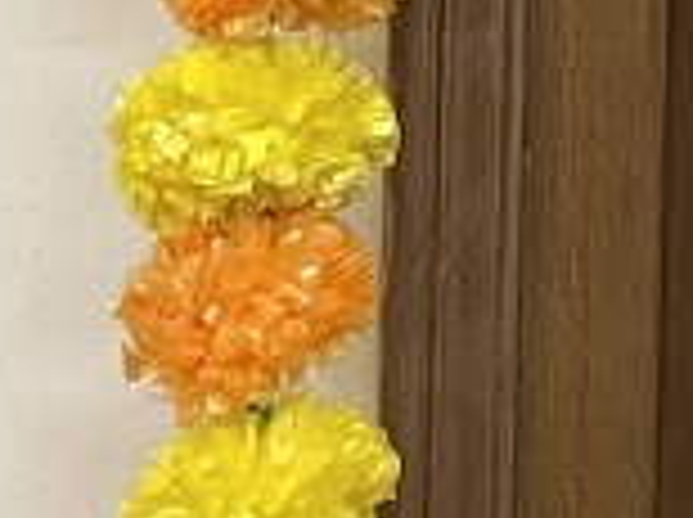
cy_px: -428
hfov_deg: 7.9
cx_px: 2354
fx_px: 4058
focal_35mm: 203
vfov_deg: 7.1
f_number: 1.6
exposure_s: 1/50
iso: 500
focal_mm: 4.2
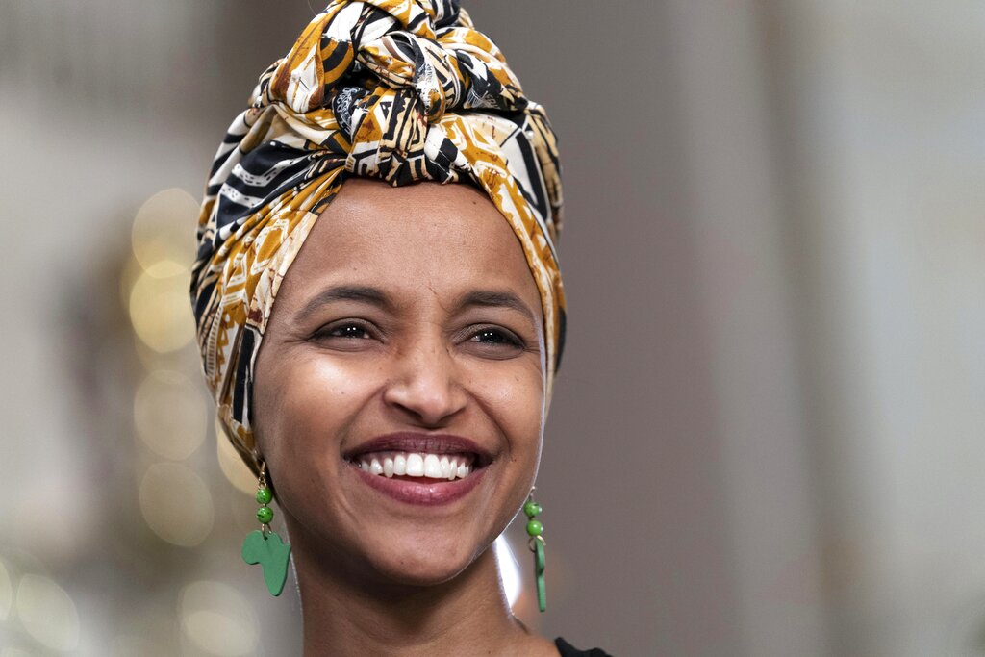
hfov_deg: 10.3
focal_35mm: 200
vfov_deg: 6.9
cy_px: 328
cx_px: 492
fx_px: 5473
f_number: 3.2
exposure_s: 1/320
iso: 3200
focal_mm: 200
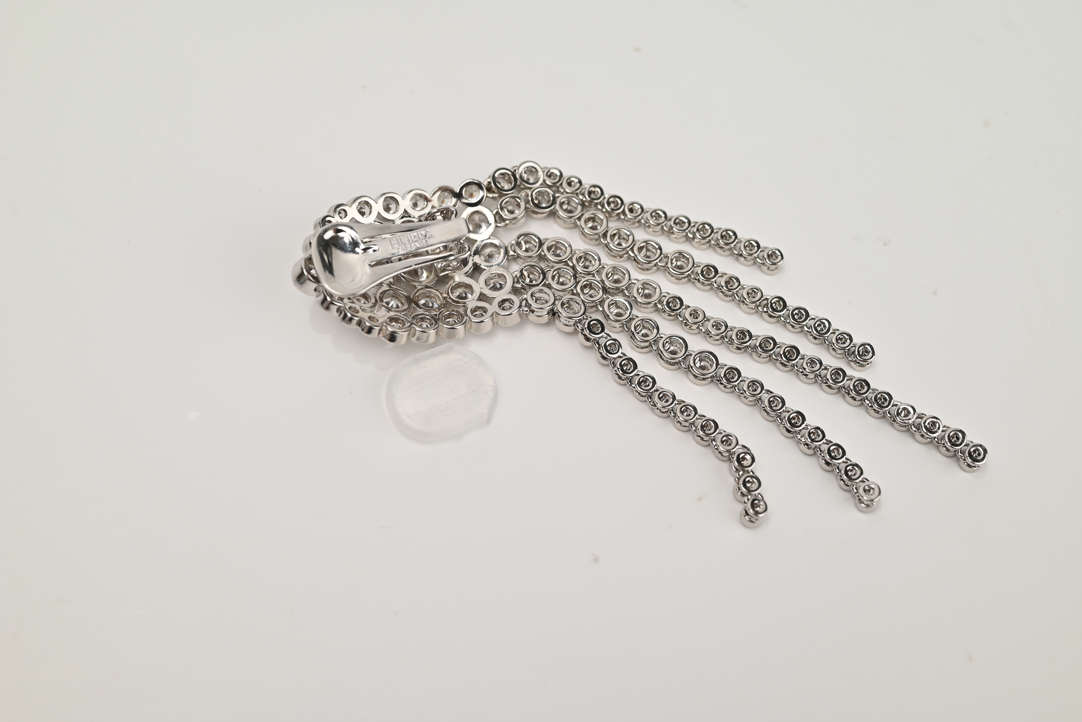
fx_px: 1503
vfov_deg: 27.0
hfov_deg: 39.6
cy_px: 361
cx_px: 541
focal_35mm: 50
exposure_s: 1/125
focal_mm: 50
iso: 500
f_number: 8
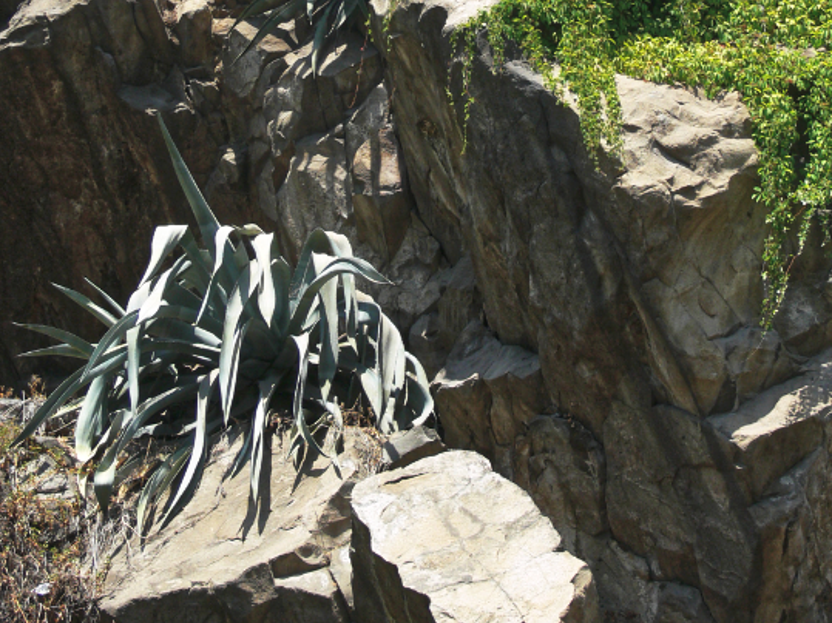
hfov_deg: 15.4
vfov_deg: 11.5
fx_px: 3076
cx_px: 494
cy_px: 82
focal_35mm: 128
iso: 80
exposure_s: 1/125
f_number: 4
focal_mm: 14.6
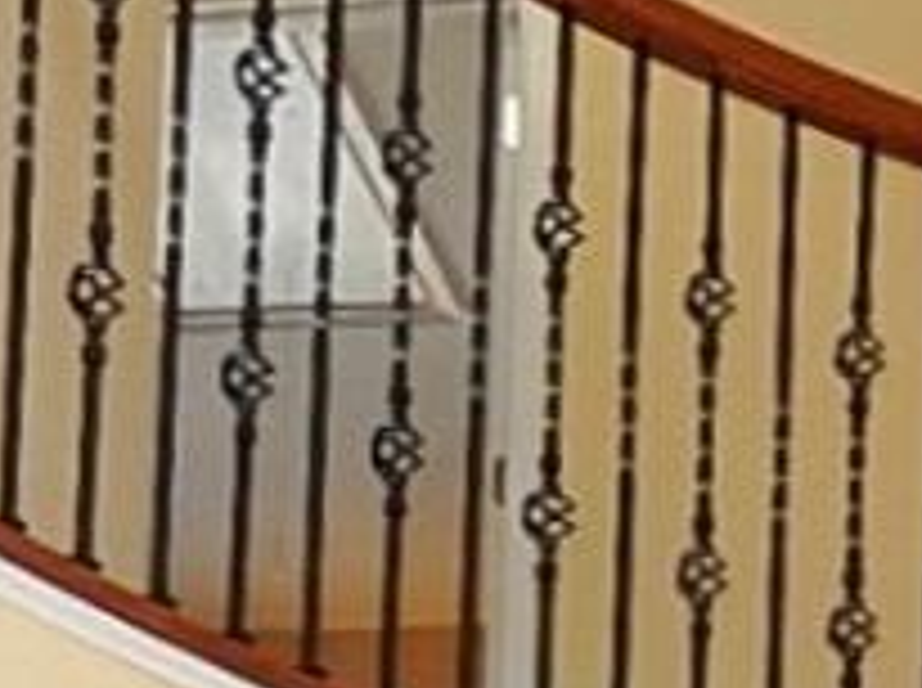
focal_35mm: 176
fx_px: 4680
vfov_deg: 7.5
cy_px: 1979
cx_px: 1138
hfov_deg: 11.0
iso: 180
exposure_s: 1/60
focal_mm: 4.5
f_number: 3.4
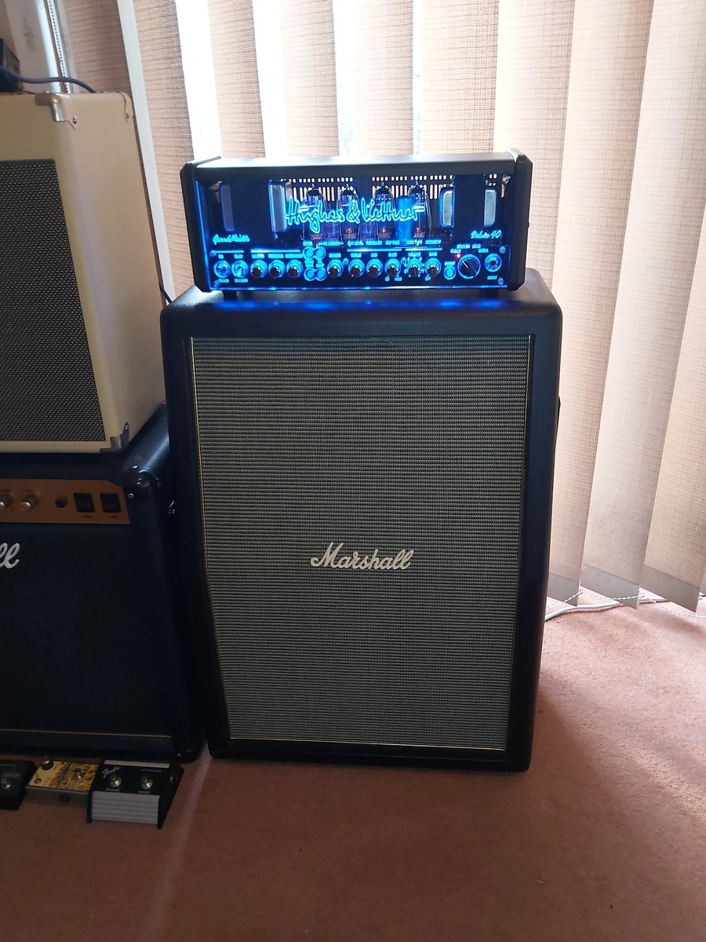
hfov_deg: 53.1
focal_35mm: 26
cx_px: 353
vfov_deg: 67.3
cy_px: 471
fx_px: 707
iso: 200
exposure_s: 1/30
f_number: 1.7
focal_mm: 3.92
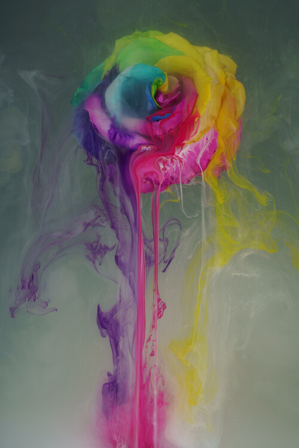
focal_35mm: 180
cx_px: 150
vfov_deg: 11.4
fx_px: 2242
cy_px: 224
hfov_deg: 7.6
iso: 100
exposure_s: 1/200
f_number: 16
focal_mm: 180
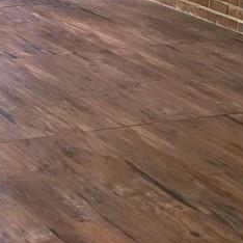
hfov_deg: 12.6
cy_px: -85
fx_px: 1104
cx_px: 108
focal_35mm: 139
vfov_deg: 12.1
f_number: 1.4
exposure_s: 1/120
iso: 250
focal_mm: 6.5
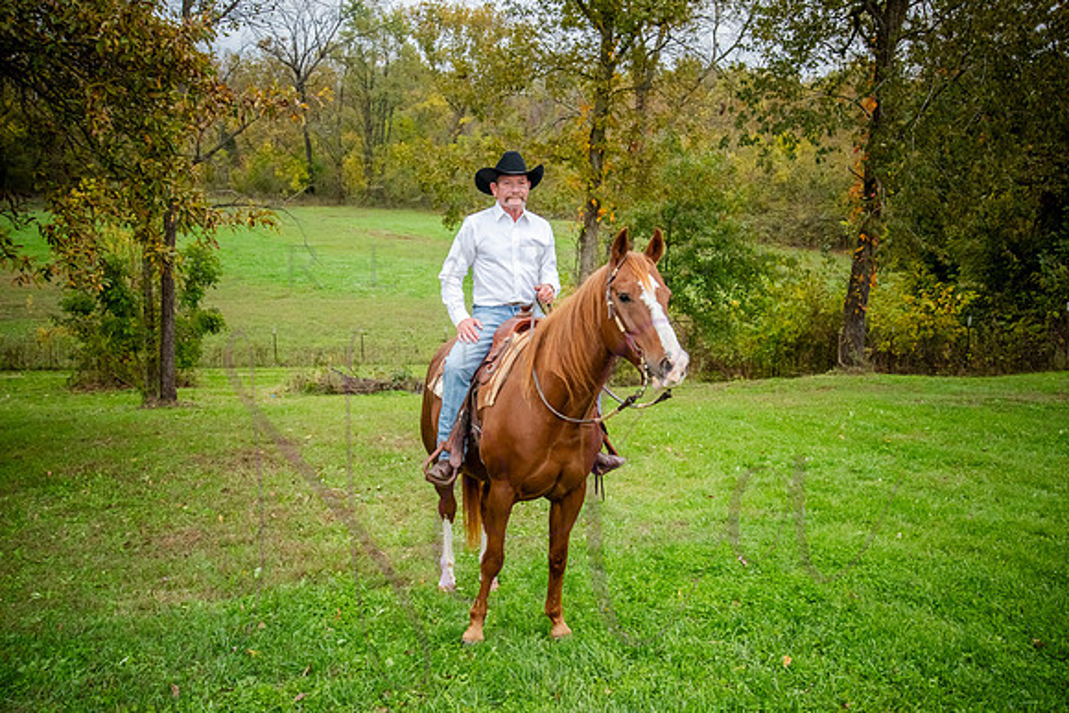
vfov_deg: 35.1
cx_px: 534
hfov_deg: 50.7
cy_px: 356
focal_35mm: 38
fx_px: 1129
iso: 1250
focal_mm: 38
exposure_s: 1/400
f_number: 8
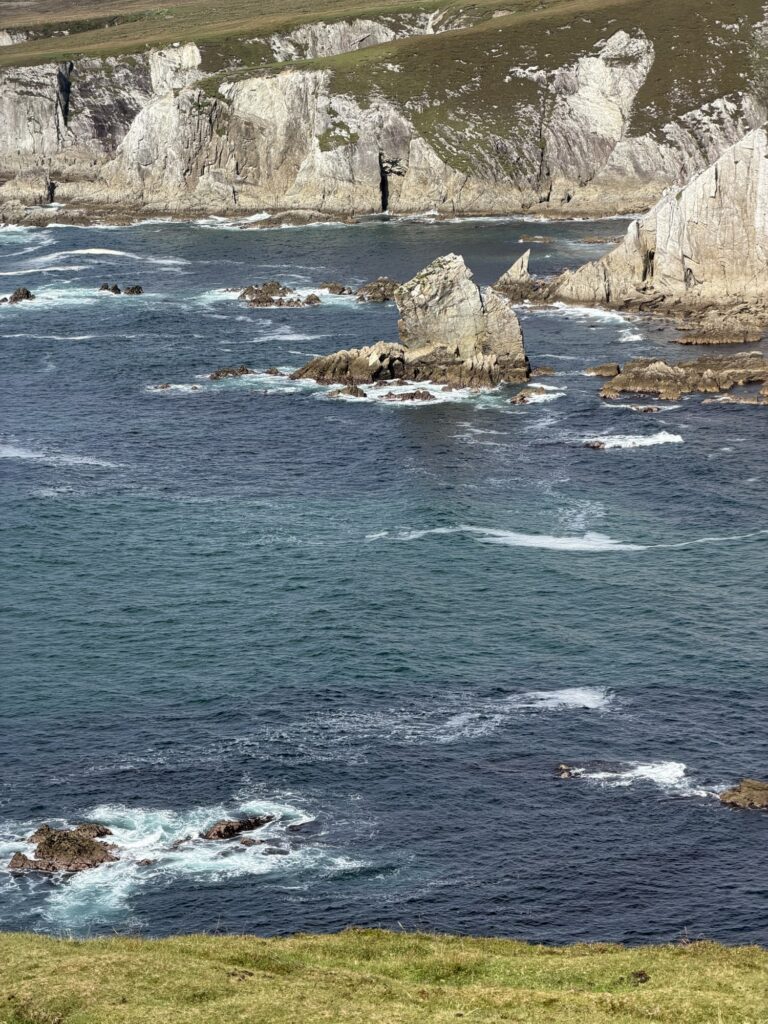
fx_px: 2958
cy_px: 512
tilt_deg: -11.8
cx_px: 384
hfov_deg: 14.8
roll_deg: +1.3
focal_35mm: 100
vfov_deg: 19.6
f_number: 2.8
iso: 25
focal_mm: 16.89
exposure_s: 1/638
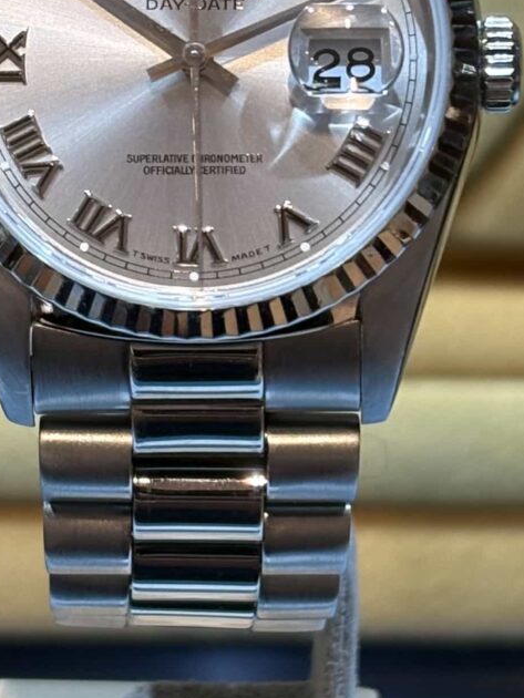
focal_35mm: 99
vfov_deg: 19.6
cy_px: 135
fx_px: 1997
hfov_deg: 14.9
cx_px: 224
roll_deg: -0.9
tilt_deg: -22.6
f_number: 1.6
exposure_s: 1/100
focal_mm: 5.96
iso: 50
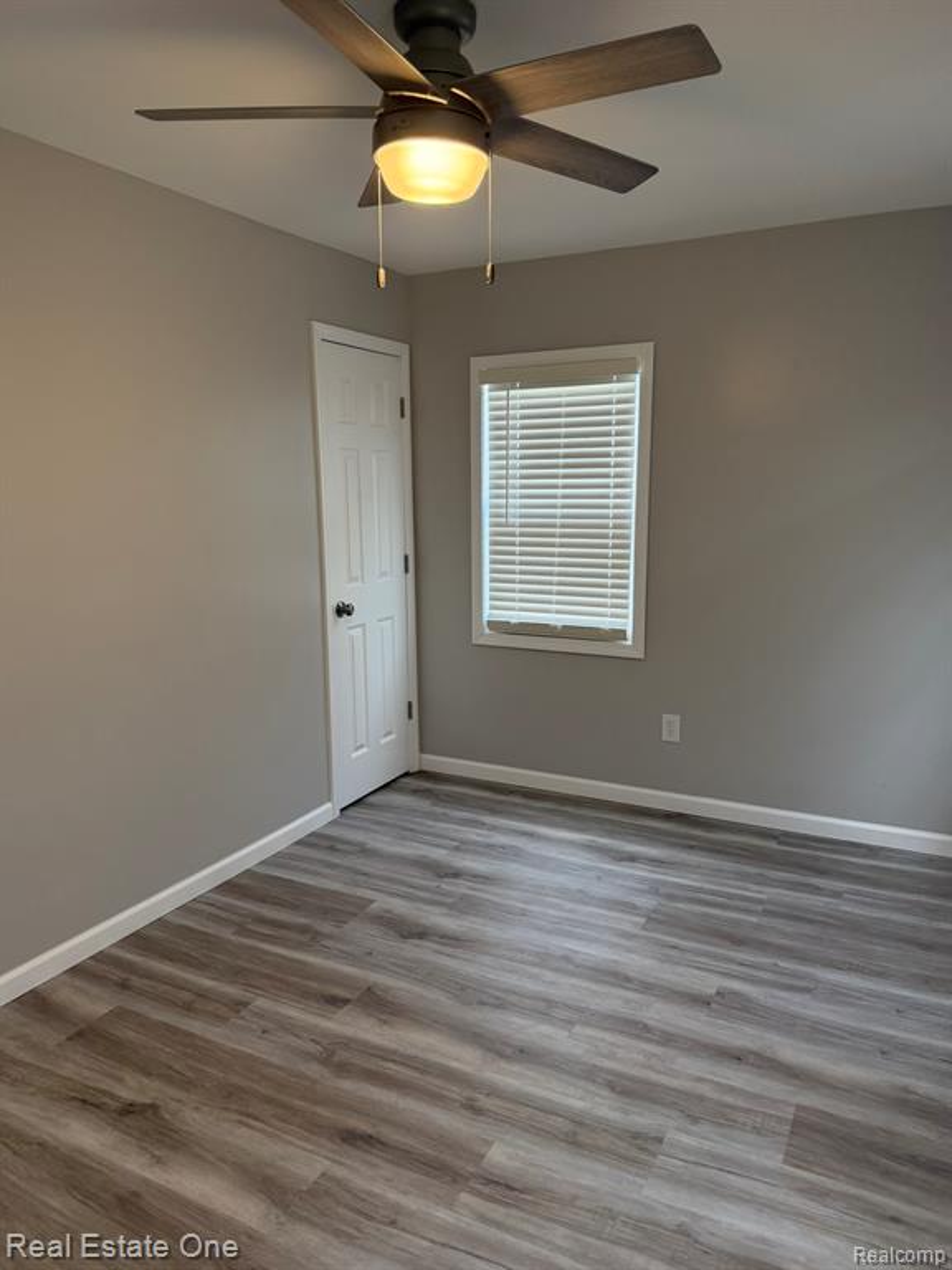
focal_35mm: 24
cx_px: 476
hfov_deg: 56.8
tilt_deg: -9.7
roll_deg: +0.7
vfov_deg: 71.6
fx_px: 880
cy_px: 635
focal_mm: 6.76
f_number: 1.78
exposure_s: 1/133
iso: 200
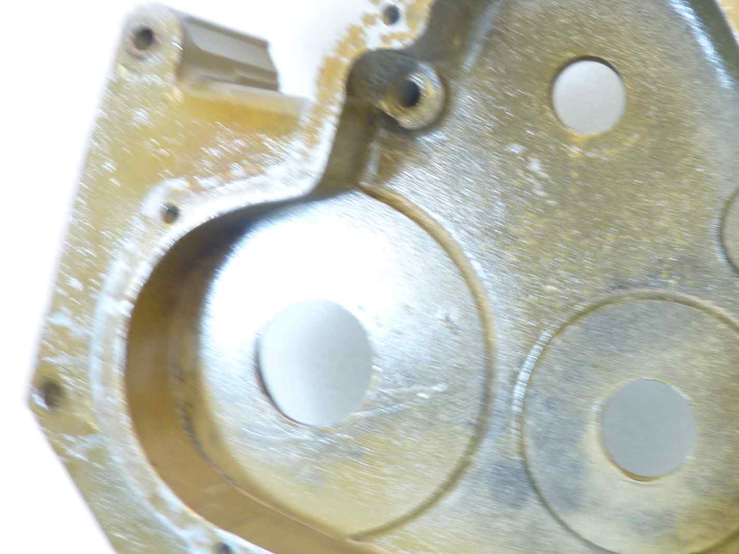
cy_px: 283
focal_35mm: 45
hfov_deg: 39.4
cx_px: 648
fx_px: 961
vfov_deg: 32.2
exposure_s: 1/10
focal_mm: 4.1
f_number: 3.3
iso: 80
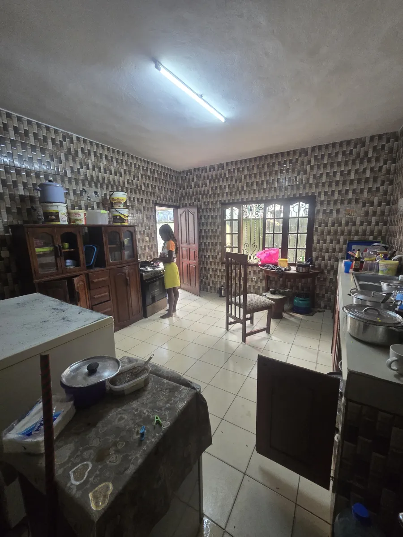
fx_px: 202
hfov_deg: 89.9
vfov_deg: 106.2
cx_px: 202
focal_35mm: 13
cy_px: 268
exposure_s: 1/60
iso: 400
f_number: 2.2
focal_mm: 2.2
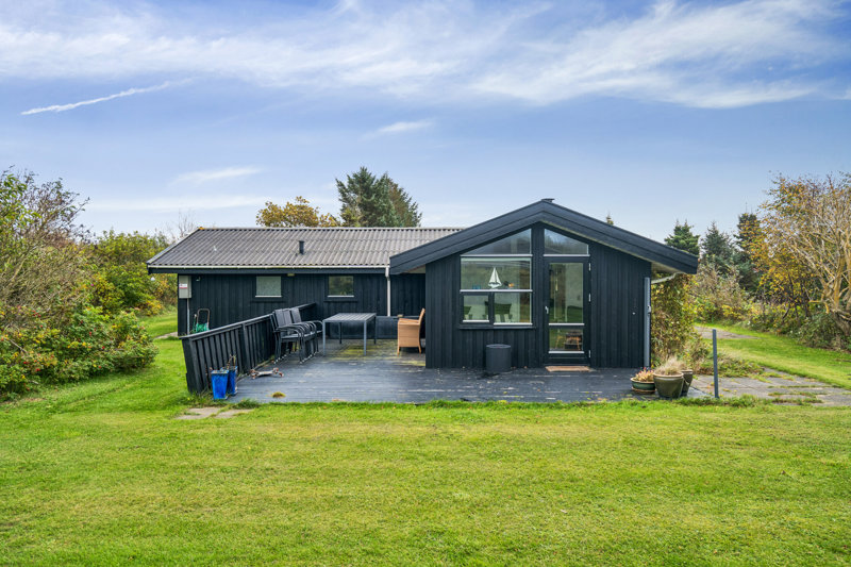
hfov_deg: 76.1
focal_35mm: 23
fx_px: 544
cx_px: 426
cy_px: 284
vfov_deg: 55.1
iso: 400
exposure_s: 1/500
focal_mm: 23
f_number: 4
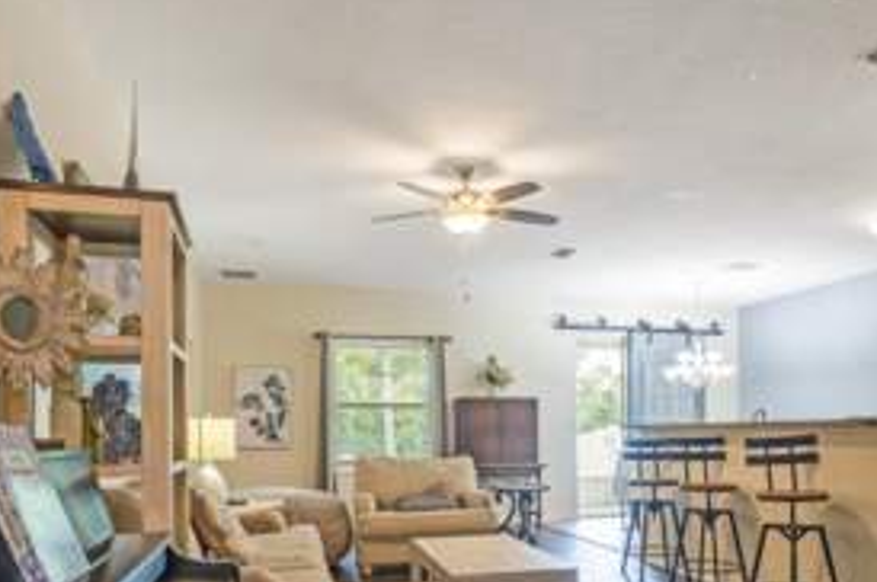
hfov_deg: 63.8
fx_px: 703
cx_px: 474
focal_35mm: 29
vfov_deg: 43.6
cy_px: 436
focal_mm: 11
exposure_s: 1/40
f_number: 9
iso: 320
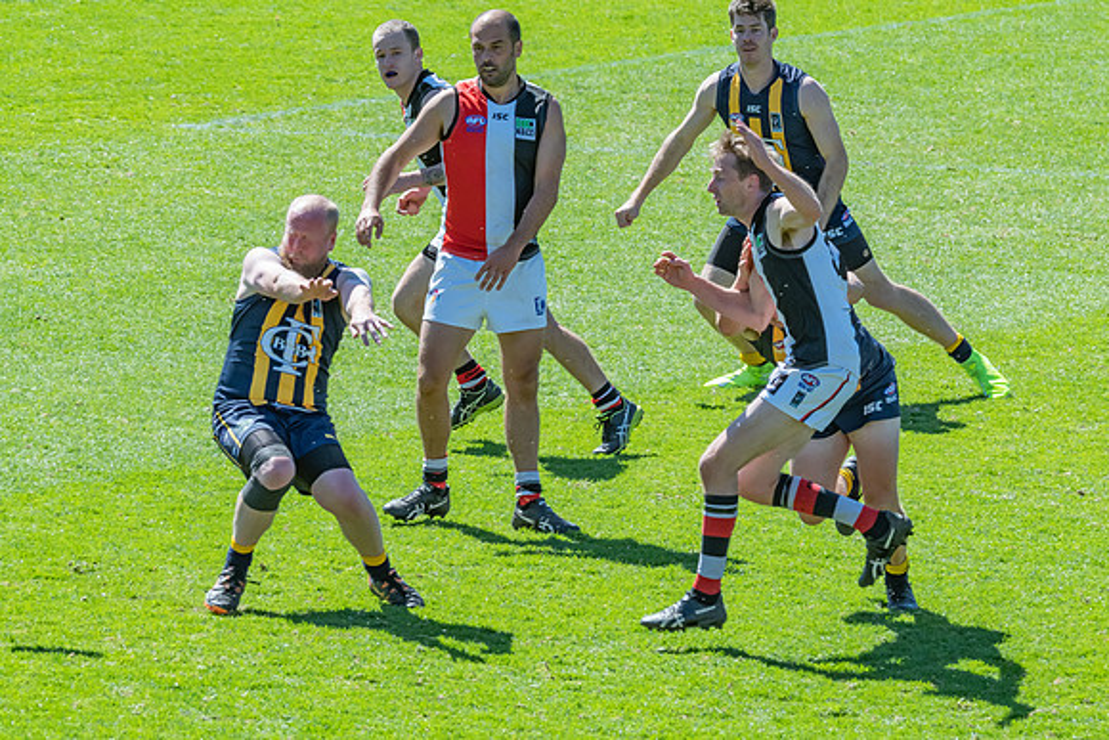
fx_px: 15395
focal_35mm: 500
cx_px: 616
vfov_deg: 2.8
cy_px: 411
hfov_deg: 4.1
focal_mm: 300
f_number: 13
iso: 800
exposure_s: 1/1000
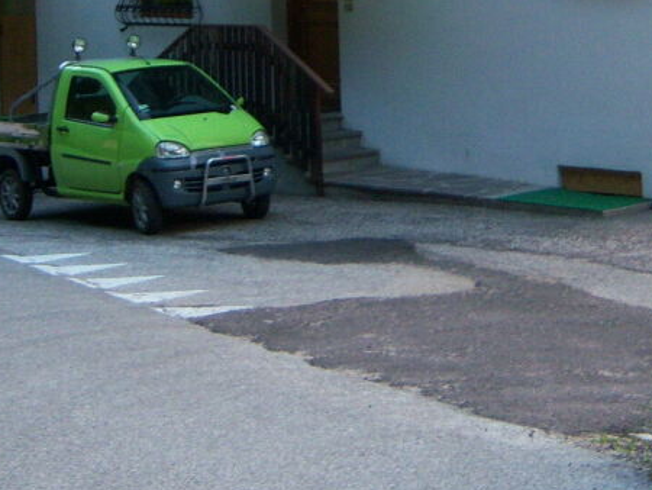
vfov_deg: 14.8
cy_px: -116
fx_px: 1809
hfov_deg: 20.4
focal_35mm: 96
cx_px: 429
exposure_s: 1/25
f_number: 2.8
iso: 160
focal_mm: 7.5
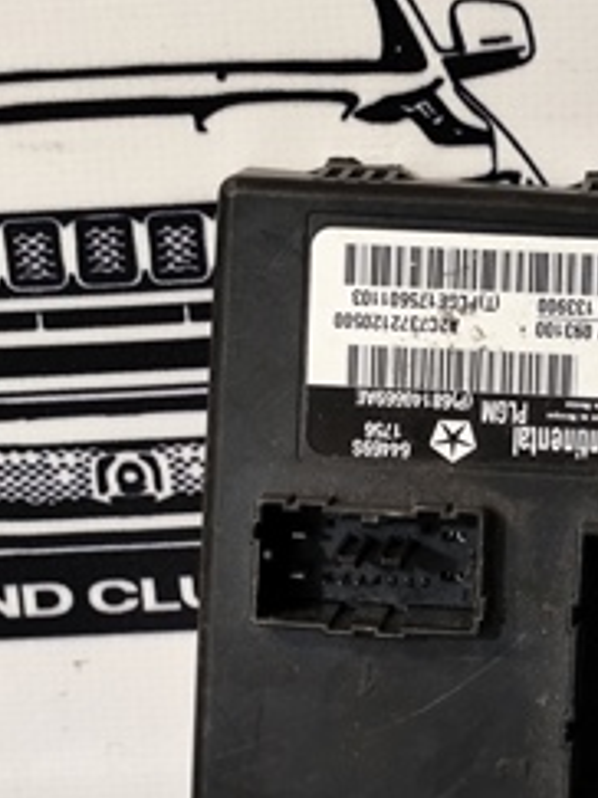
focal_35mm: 184
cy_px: 410
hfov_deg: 8.0
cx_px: 483
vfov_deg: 10.8
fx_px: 4242
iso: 400
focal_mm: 6.19
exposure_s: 1/24
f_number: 1.65
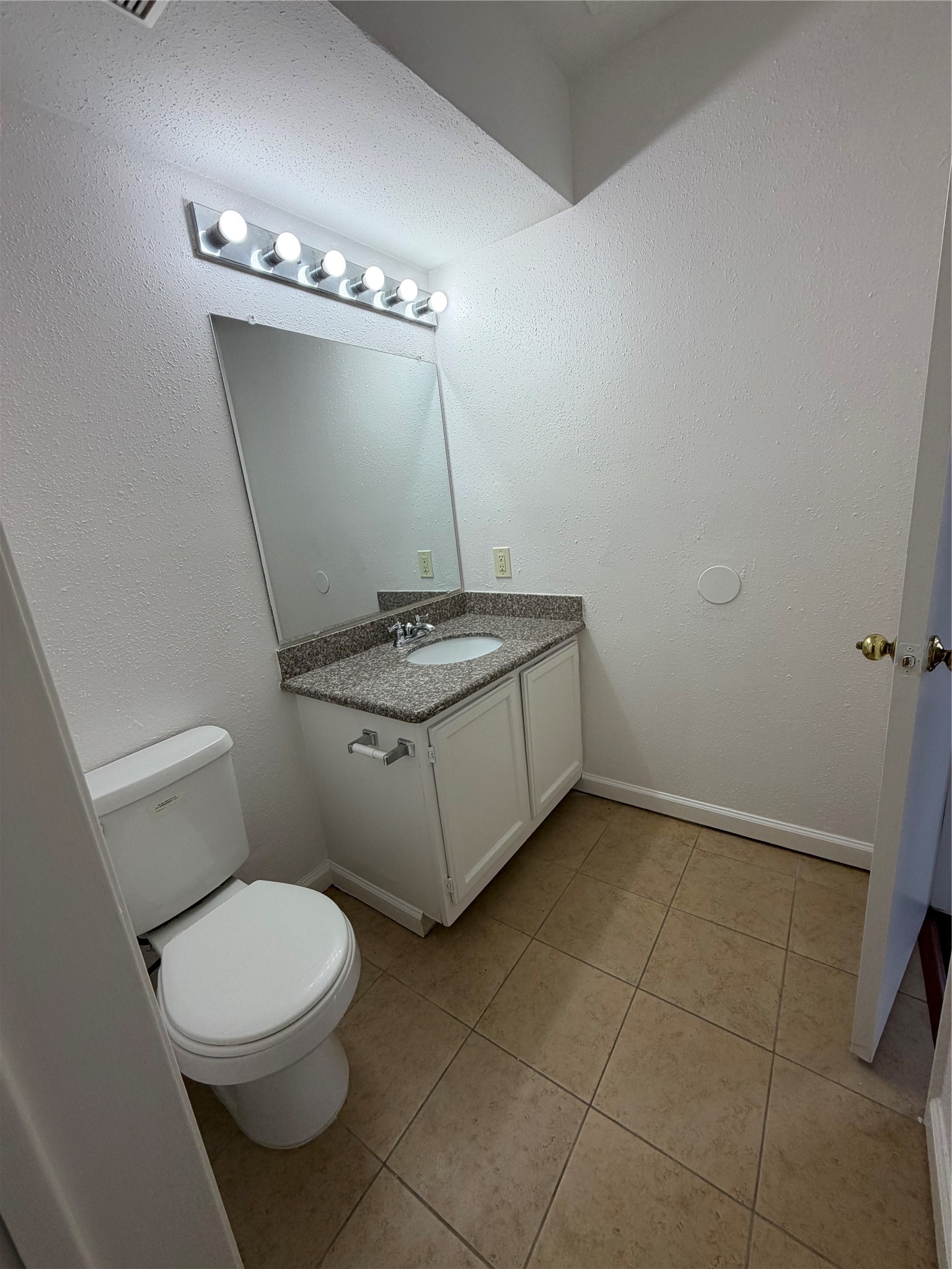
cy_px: 634
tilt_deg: -12.7
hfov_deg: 85.7
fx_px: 513
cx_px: 476
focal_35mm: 14
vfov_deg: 102.1
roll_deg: +4.9
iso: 64
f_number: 2.2
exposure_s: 1/167
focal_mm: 2.22
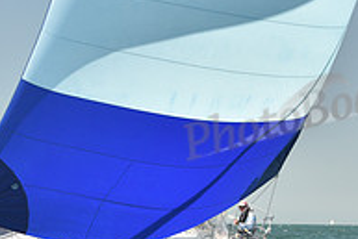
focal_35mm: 210
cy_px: 234
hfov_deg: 9.8
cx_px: 89
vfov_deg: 6.5
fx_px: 2090
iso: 250
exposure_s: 1/800
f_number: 4
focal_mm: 70
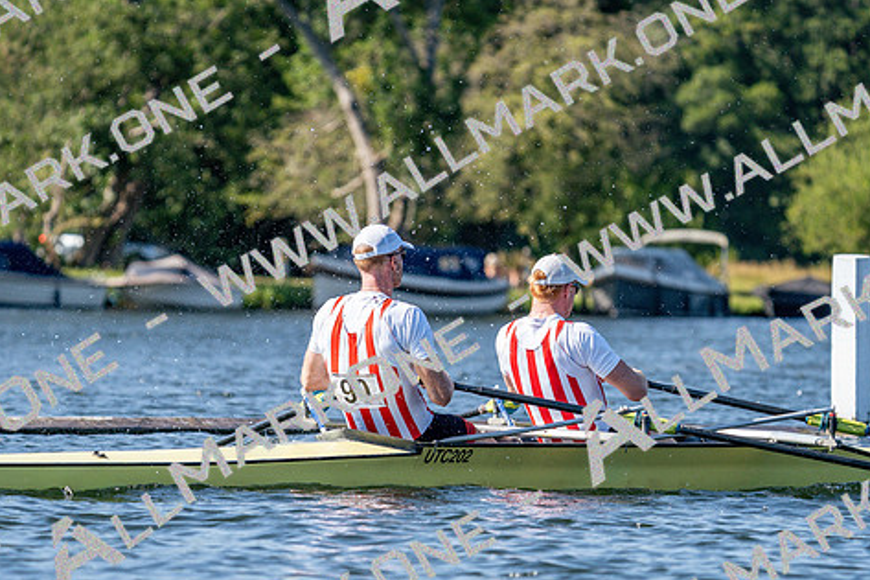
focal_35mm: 346
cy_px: 312
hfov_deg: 6.0
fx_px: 8358
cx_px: 425
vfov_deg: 4.0
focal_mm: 282
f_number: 5.6
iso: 320
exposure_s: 1/1600
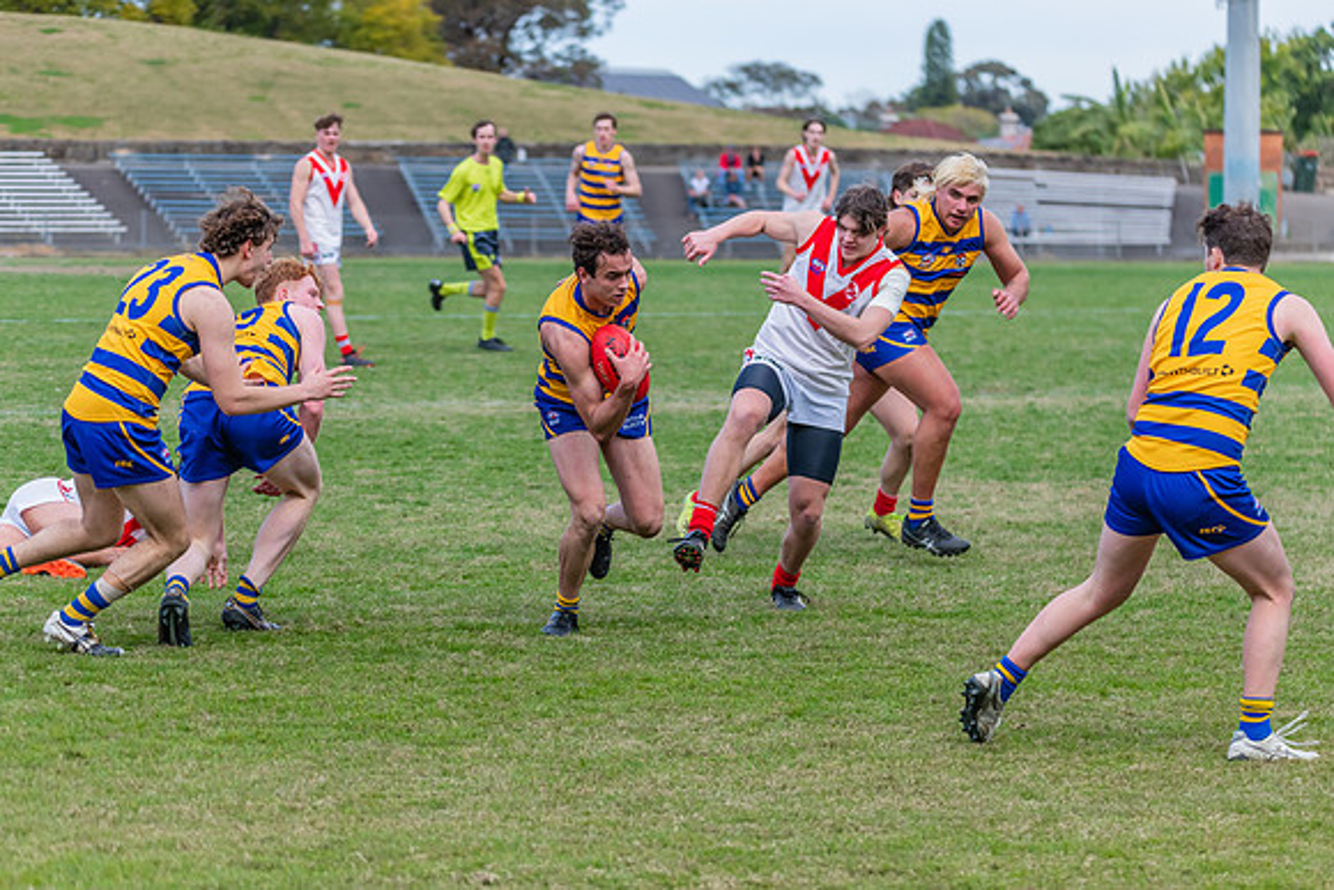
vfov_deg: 9.1
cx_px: 666
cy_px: 445
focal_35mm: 151
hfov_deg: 13.6
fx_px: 5593
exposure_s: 1/1600
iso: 800
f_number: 5
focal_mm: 150
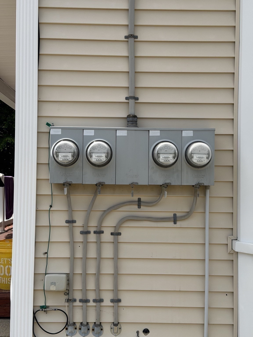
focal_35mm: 48
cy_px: 168
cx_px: 126
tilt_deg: +4.6
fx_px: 468
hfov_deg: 30.3
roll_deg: -0.3
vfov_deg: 39.7
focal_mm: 6.76
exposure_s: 1/4587
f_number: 1.78
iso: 80
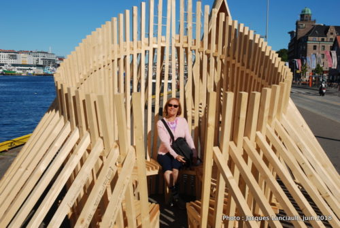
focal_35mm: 44
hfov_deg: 44.9
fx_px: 411
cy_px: 114
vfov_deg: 30.9
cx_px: 170
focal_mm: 29
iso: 100
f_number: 10
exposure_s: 1/400
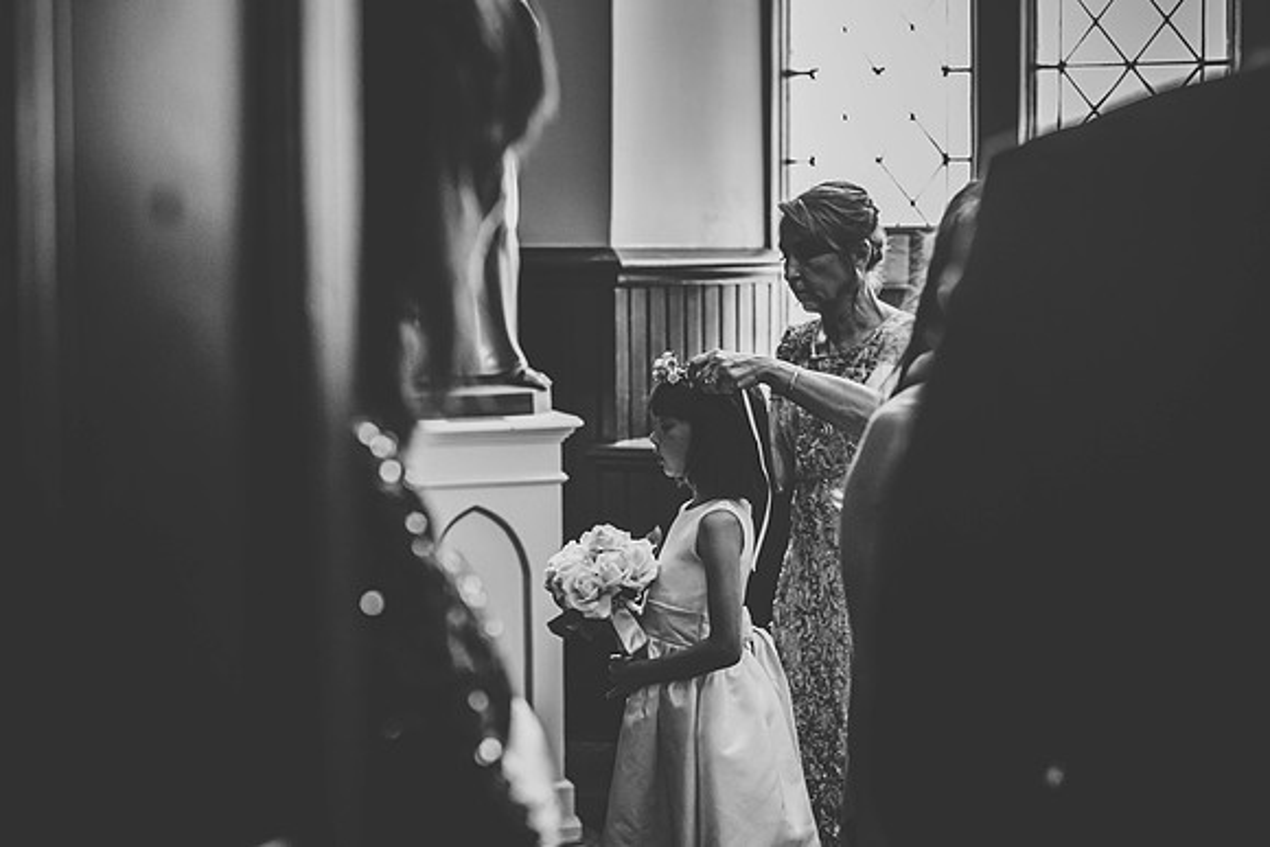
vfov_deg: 25.9
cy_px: 423
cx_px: 635
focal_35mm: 52
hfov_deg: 38.1
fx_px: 1840
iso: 1250
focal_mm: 50
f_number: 2.2
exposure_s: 1/160
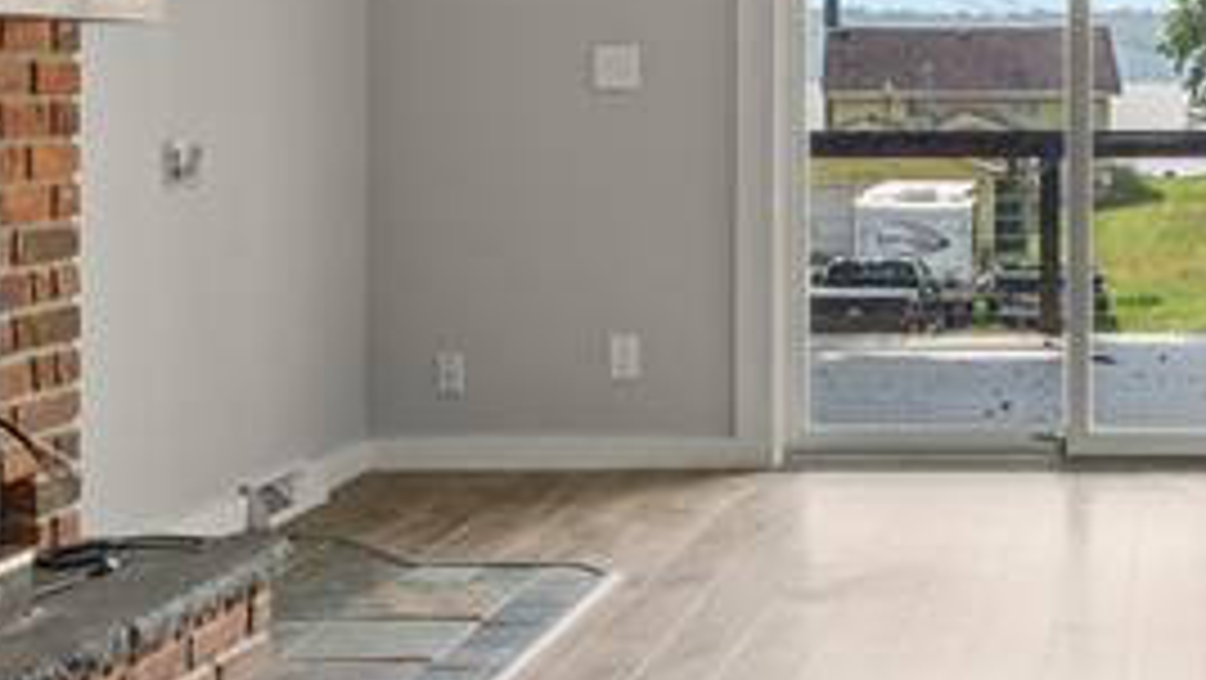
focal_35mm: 64
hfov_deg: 31.1
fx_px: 2047
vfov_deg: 18.6
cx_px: 1116
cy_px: 99
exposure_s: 1/6
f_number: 8
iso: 400
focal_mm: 16
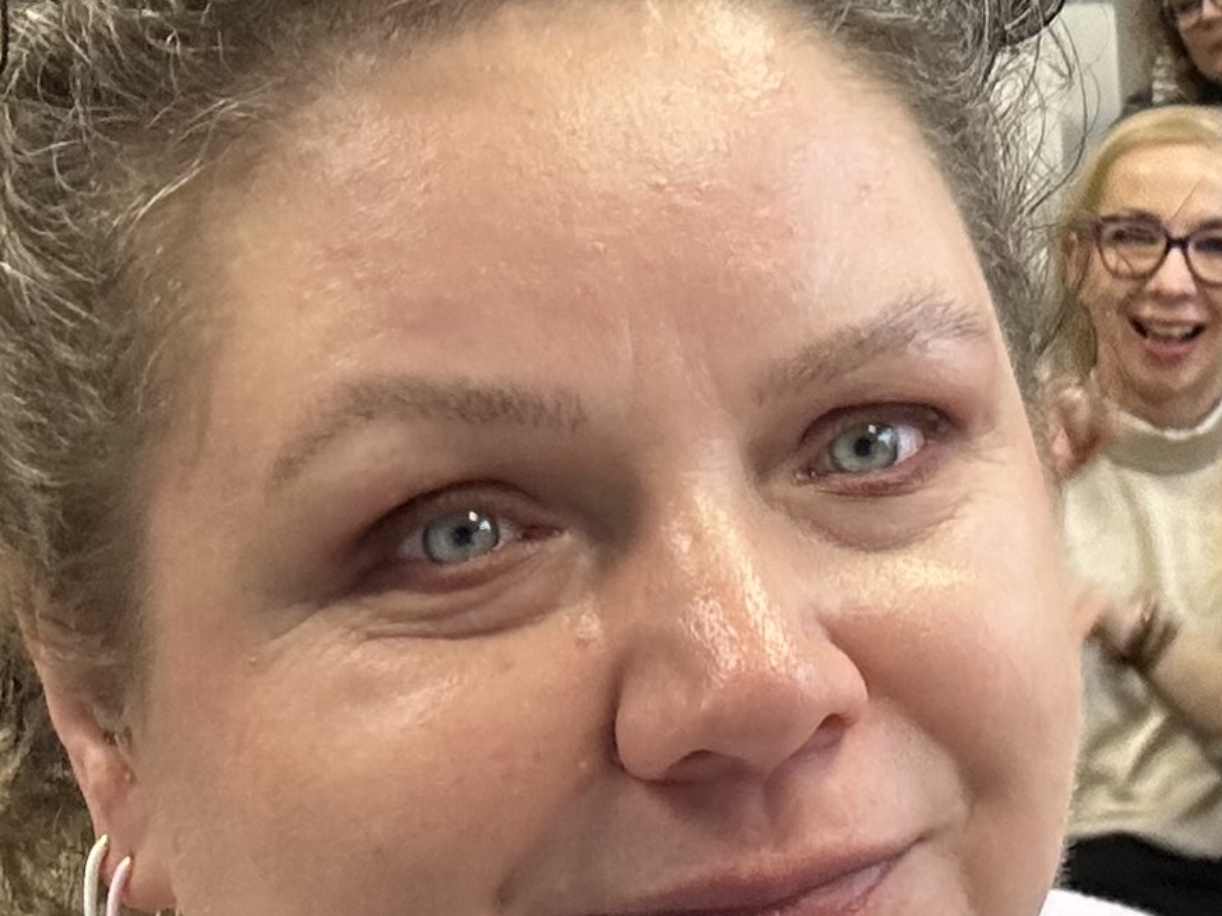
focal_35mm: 106
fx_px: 3741
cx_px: 1250
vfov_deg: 13.9
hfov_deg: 18.0
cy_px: 191
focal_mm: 2.69
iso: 64
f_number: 1.9
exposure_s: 1/60
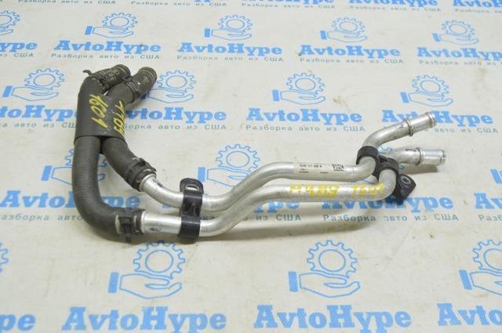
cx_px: 251
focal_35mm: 42
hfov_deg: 46.5
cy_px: 166
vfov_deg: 31.8
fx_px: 585
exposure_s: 1/20
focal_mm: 28
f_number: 5.6
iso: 400
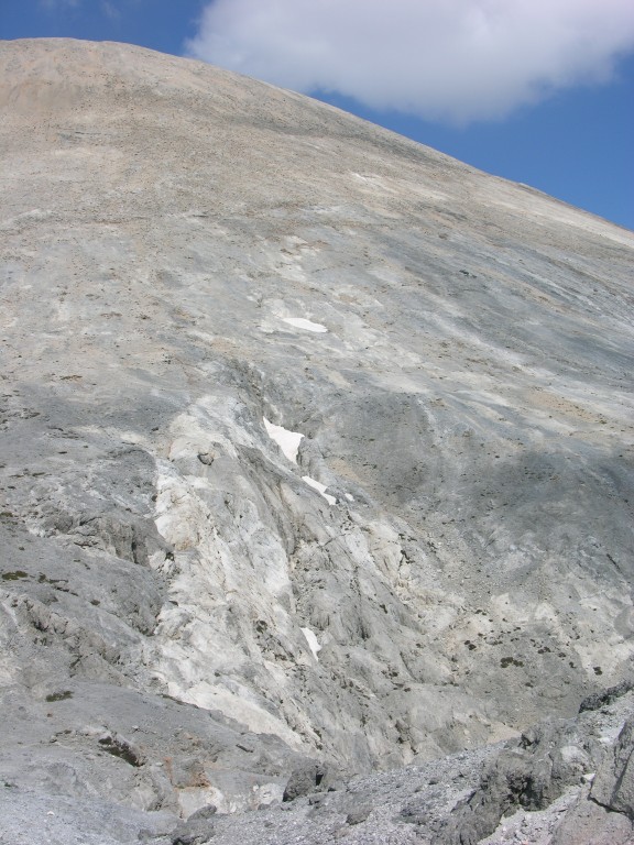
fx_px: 1123
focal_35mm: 46
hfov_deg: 31.5
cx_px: 317
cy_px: 422
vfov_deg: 41.2
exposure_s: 1/285
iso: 50
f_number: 7.5
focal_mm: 11.6
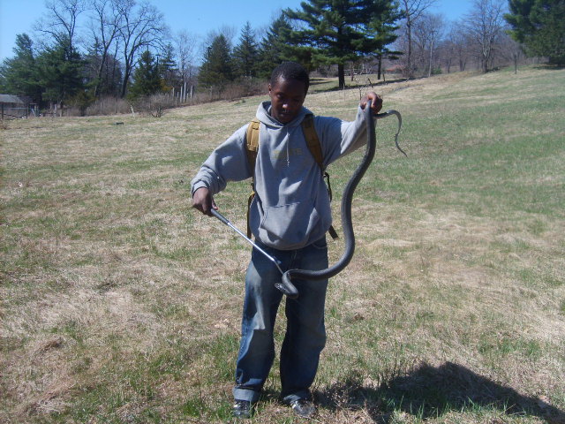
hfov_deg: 52.6
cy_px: 212
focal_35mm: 35
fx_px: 571
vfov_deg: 40.7
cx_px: 282
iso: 50
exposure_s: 1/1000
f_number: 2.8
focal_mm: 5.8
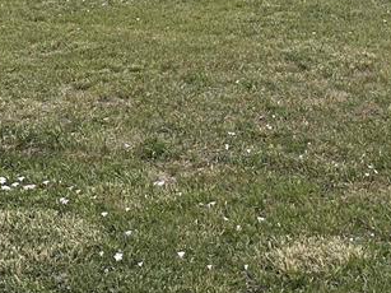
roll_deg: +3.7
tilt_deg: -1.8
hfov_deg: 24.0
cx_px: 327
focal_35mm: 80
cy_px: -143
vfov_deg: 16.8
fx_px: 903
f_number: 1.78
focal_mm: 6.86
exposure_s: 1/5263
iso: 80
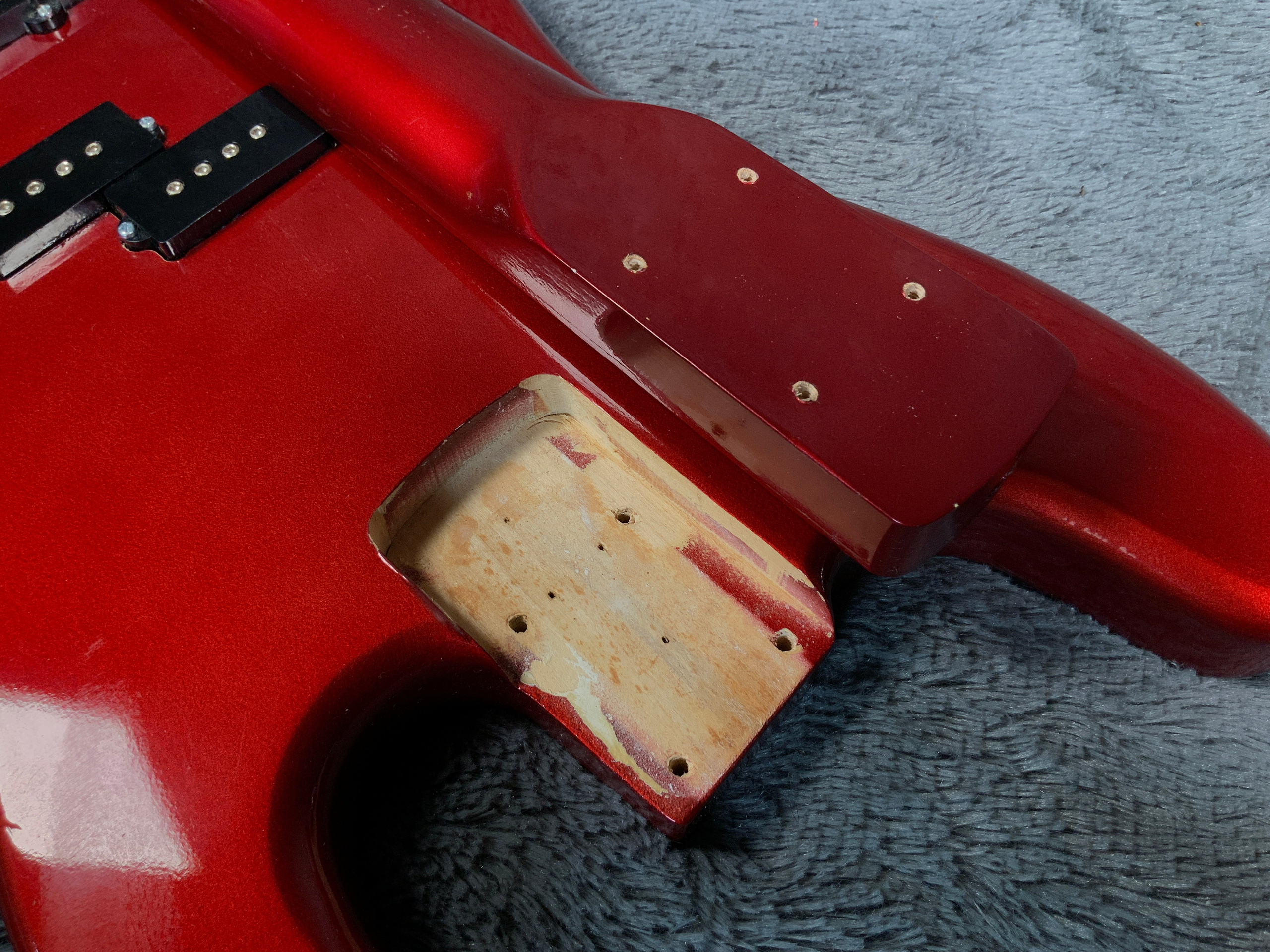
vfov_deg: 48.2
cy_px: 476
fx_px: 1064
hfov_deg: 61.7
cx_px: 635
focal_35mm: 29
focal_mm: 3
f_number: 1.8
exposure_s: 1/104
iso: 64
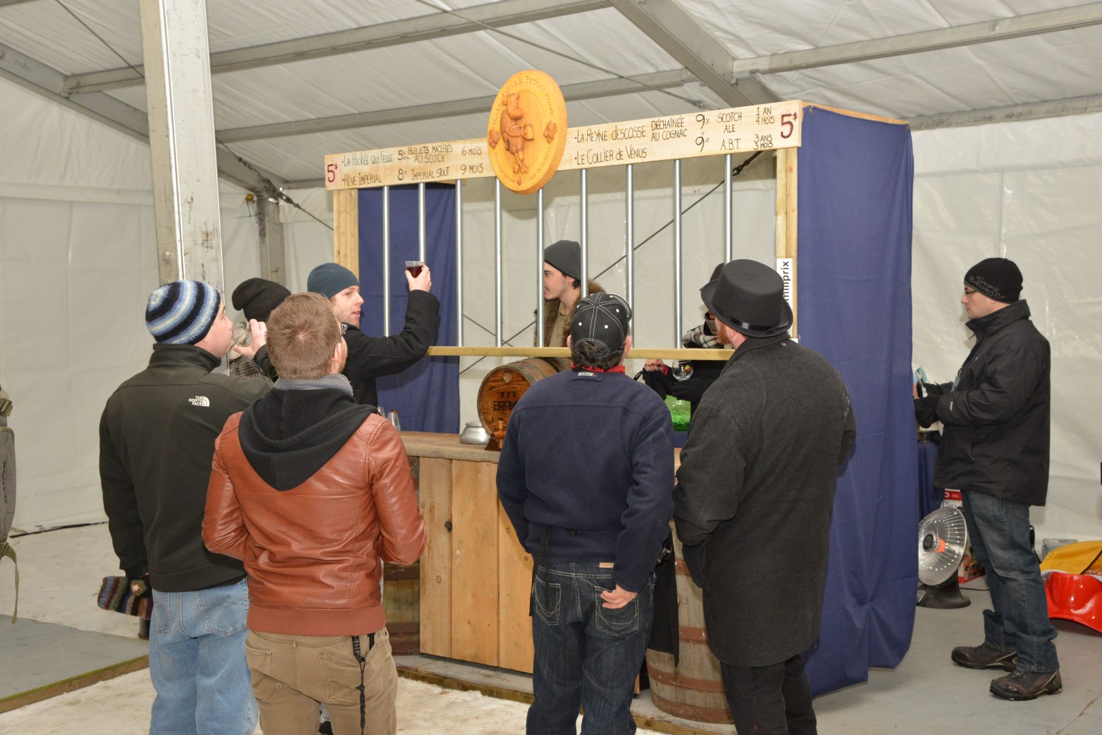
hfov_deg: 44.5
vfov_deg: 30.5
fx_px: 1347
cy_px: 368
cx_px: 551
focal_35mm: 44
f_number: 8
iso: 2500
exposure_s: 1/200
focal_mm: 44
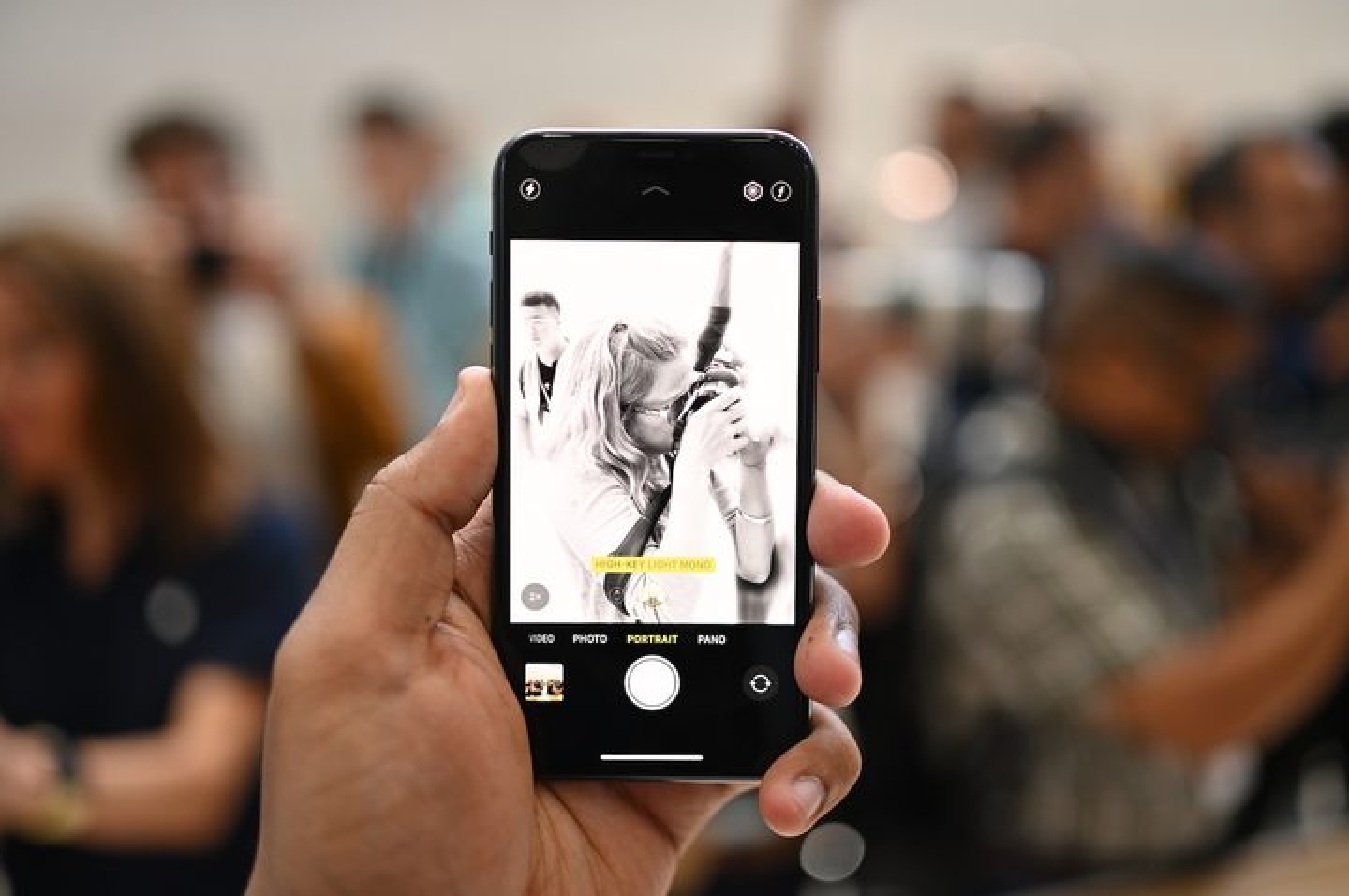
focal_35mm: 35
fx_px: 1310
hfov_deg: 54.5
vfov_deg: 37.8
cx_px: 674
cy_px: 448
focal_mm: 35
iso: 160
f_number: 1.8
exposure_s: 1/320
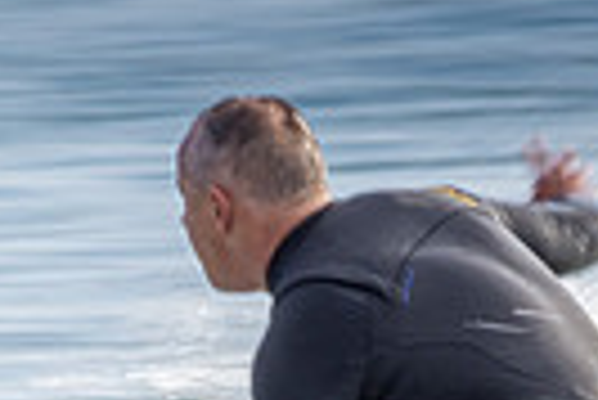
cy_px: 510
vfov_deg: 0.4
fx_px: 54394
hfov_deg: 0.6
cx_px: -189
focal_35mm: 3271
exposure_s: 1/30
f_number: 18
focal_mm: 500
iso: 100
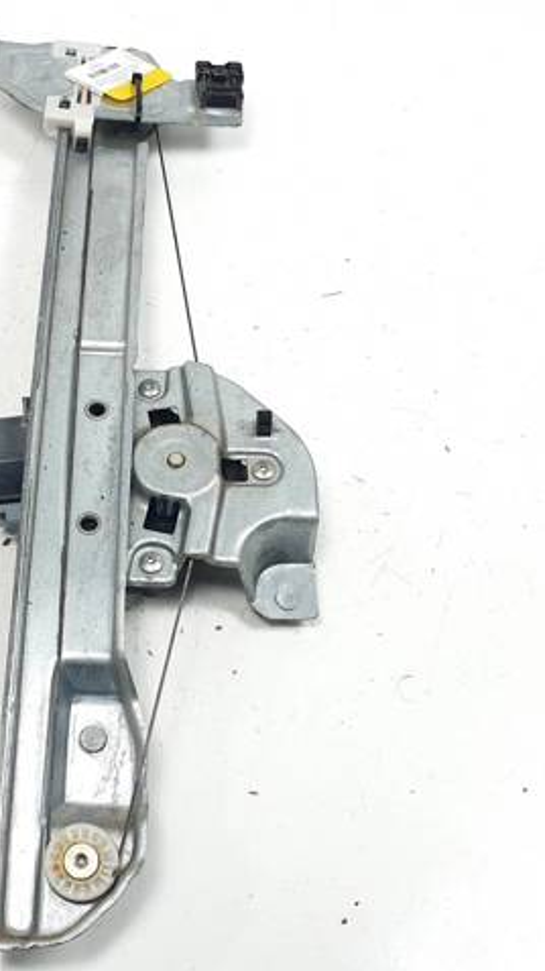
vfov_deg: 52.8
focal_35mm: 38
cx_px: 114
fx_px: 977
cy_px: 486
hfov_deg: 30.5
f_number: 2.4
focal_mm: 4.3
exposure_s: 1/212
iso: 50
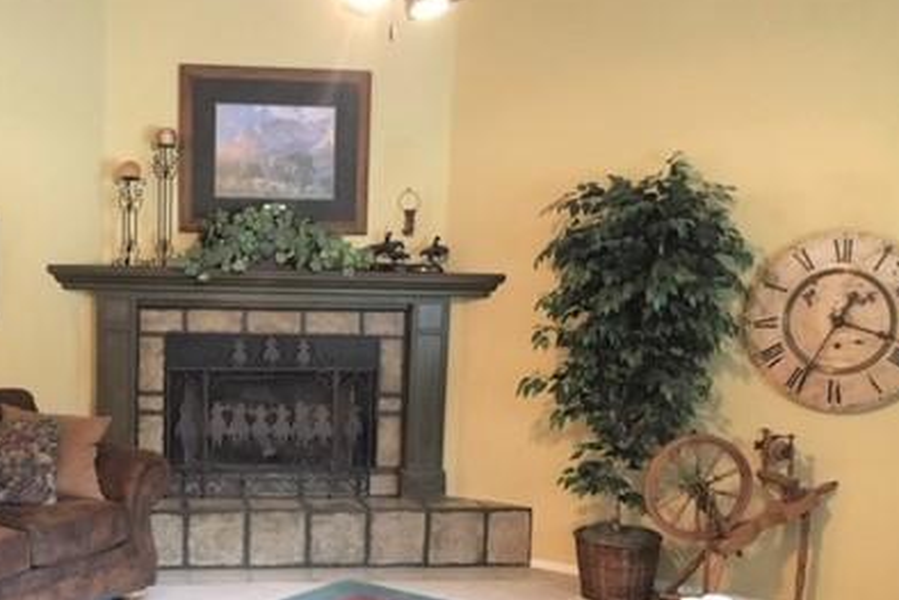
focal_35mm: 49
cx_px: 276
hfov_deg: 39.7
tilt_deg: -6.4
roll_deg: -1.2
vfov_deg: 27.3
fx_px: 1224
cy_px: 422
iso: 200
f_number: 2.2
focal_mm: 4.15
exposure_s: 1/15
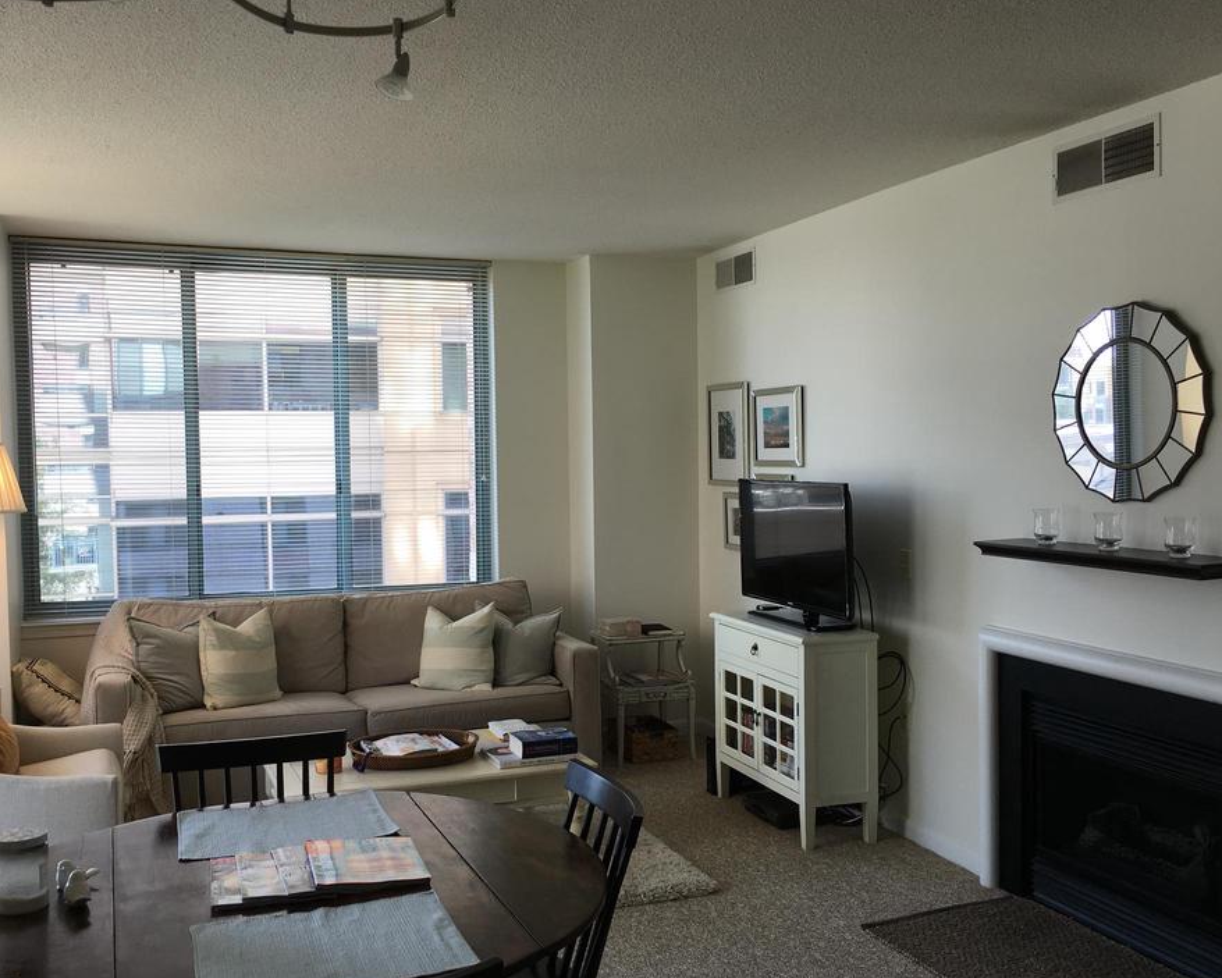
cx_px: 555
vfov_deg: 44.6
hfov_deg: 54.1
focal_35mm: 33
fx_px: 1194
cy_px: 502
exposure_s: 1/60
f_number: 2.2
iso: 25
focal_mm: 4.15
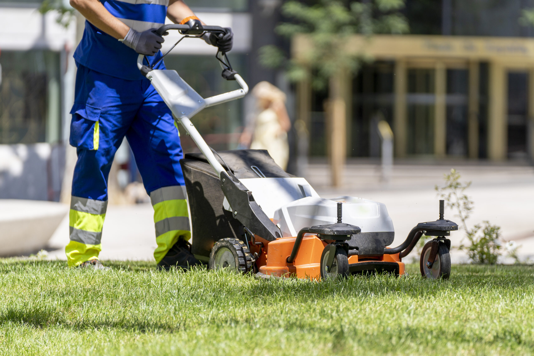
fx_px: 2492
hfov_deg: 12.2
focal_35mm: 168
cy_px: 178
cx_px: 267
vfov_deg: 8.2
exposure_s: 1/2000
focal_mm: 168
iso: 160
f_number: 2.8
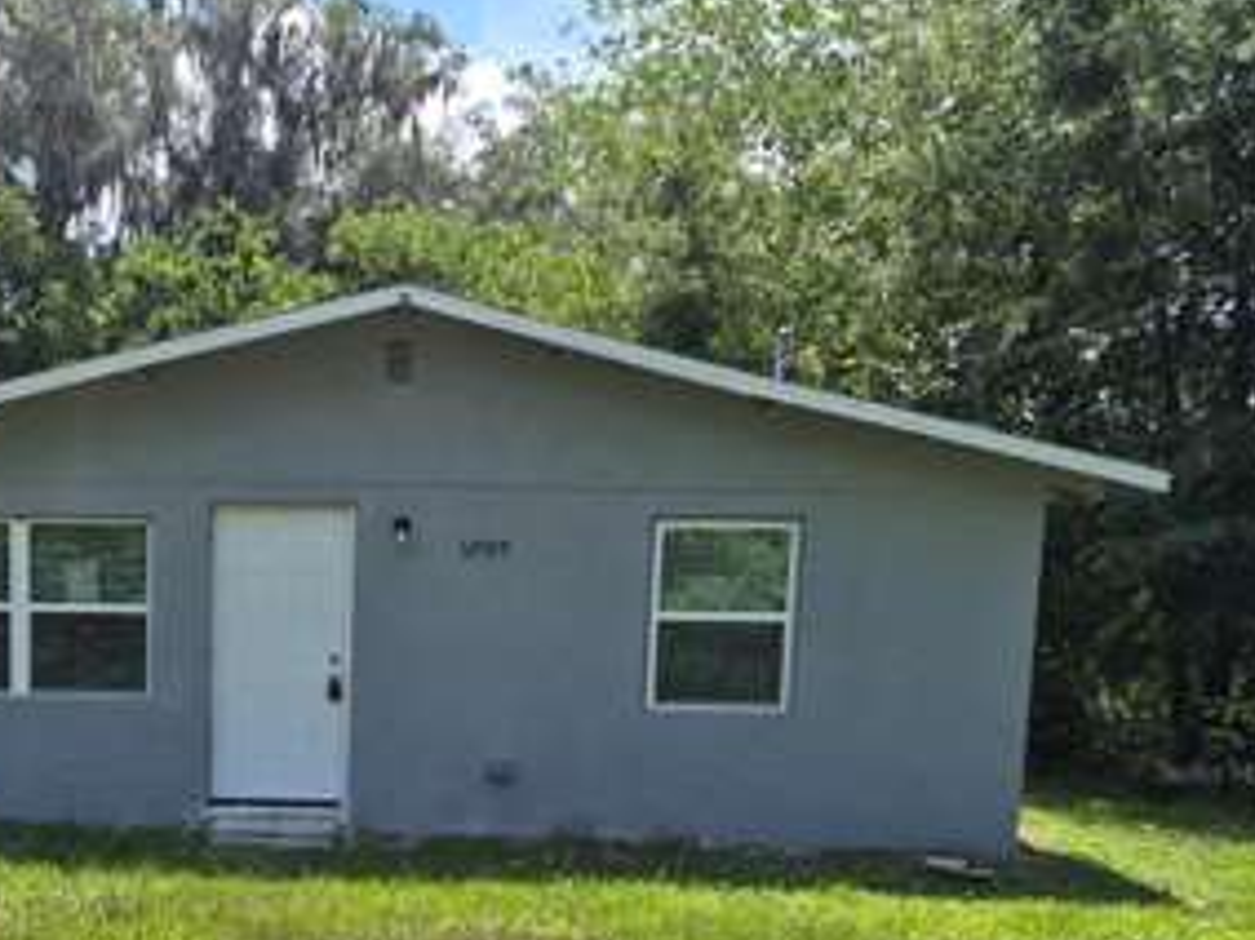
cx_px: 217
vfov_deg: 35.4
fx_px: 1413
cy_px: 772
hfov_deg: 45.0
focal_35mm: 39
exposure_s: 1/3704
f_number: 1.8
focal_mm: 5.4
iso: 80
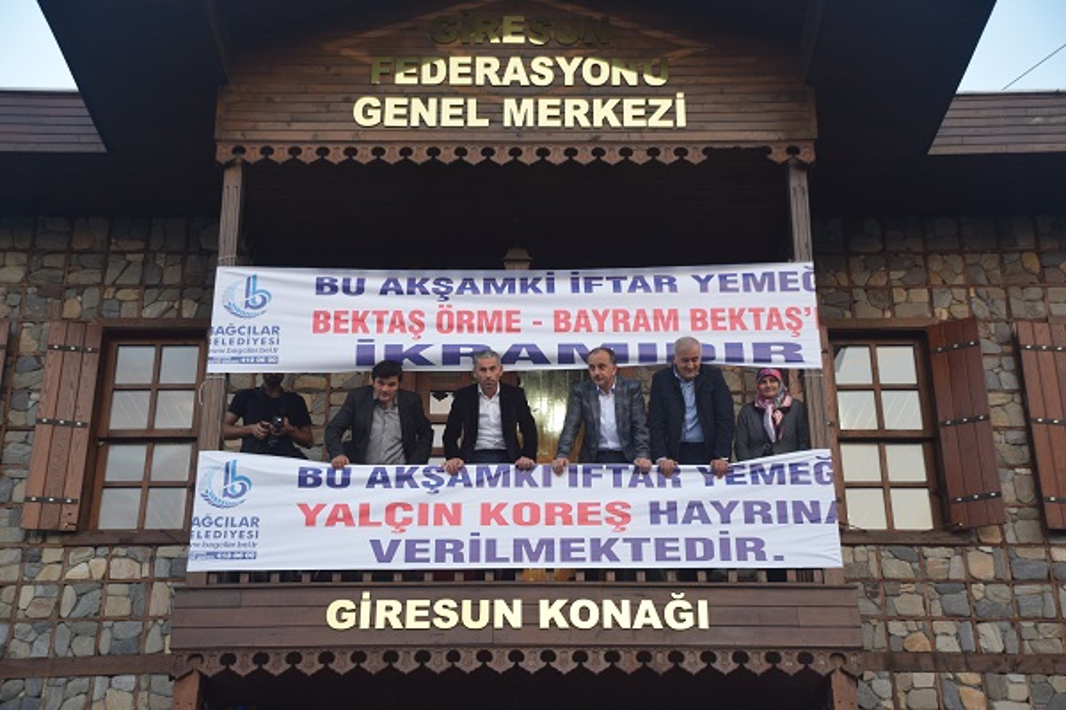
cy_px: 355
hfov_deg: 37.9
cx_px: 533
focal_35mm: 52
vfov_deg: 25.8
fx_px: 1554
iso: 400
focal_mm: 35
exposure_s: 1/80
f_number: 4.2
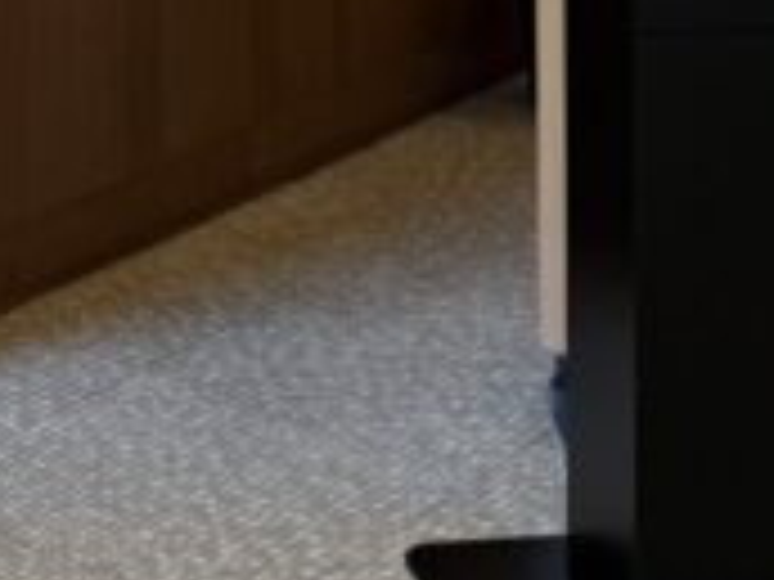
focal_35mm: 143
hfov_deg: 13.4
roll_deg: -0.2
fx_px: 3197
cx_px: -171
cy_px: -953
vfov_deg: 9.0
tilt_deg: -0.1
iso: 125
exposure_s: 1/120
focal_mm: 6.86
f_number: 1.78
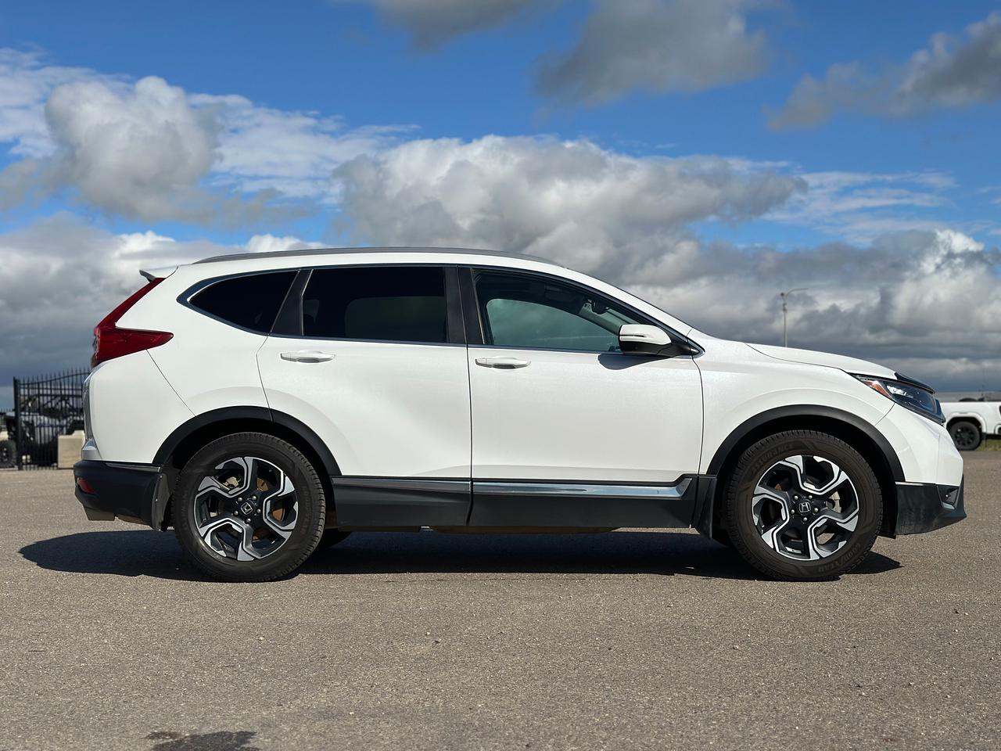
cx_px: 500
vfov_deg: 30.3
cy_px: 376
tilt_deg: +1.9
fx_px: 1388
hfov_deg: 39.7
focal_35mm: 48
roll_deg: +1.6
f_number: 1.78
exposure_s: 1/15873
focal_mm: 6.86
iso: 100
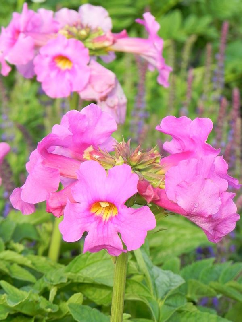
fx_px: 1510
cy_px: 161
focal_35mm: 162
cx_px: 121
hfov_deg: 9.2
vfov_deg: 12.2
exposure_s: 1/250
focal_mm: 28.8
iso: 160
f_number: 5
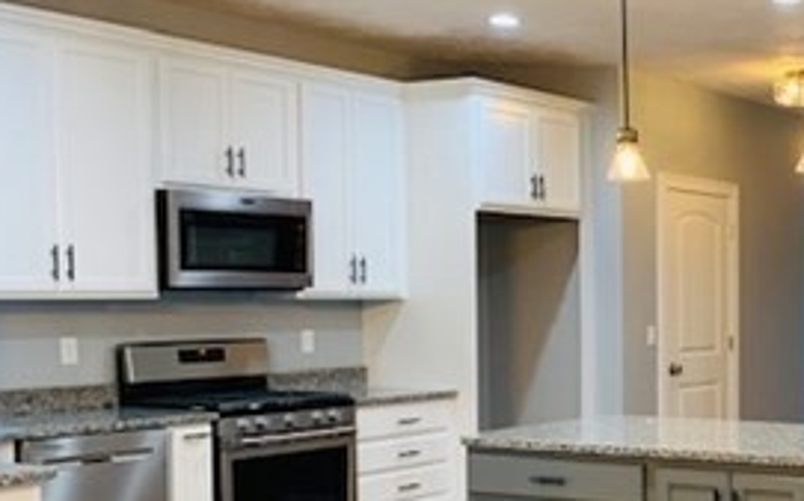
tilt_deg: -3.6
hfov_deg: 30.5
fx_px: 1336
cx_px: 849
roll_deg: -0.5
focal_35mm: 61
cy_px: 371
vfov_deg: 21.1
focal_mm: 4.25
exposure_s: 1/60
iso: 160
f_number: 1.8
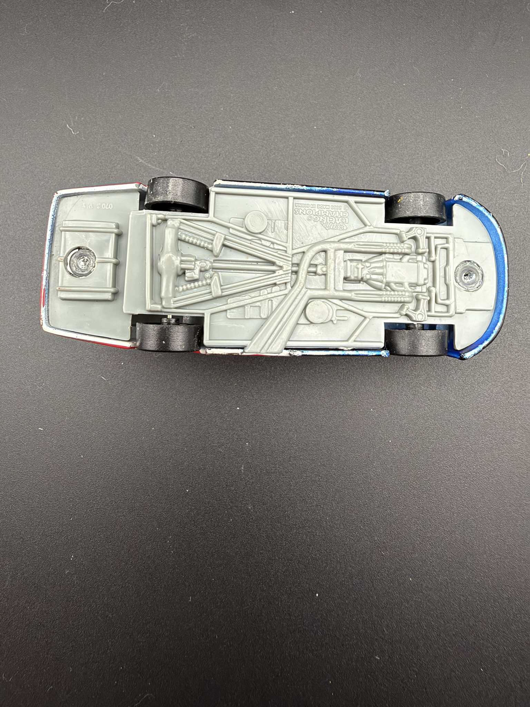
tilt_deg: -79.3
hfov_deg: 54.9
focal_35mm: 25
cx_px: 265
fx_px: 510
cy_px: 354
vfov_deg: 69.4
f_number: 2.2
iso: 160
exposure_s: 1/60
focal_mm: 2.22
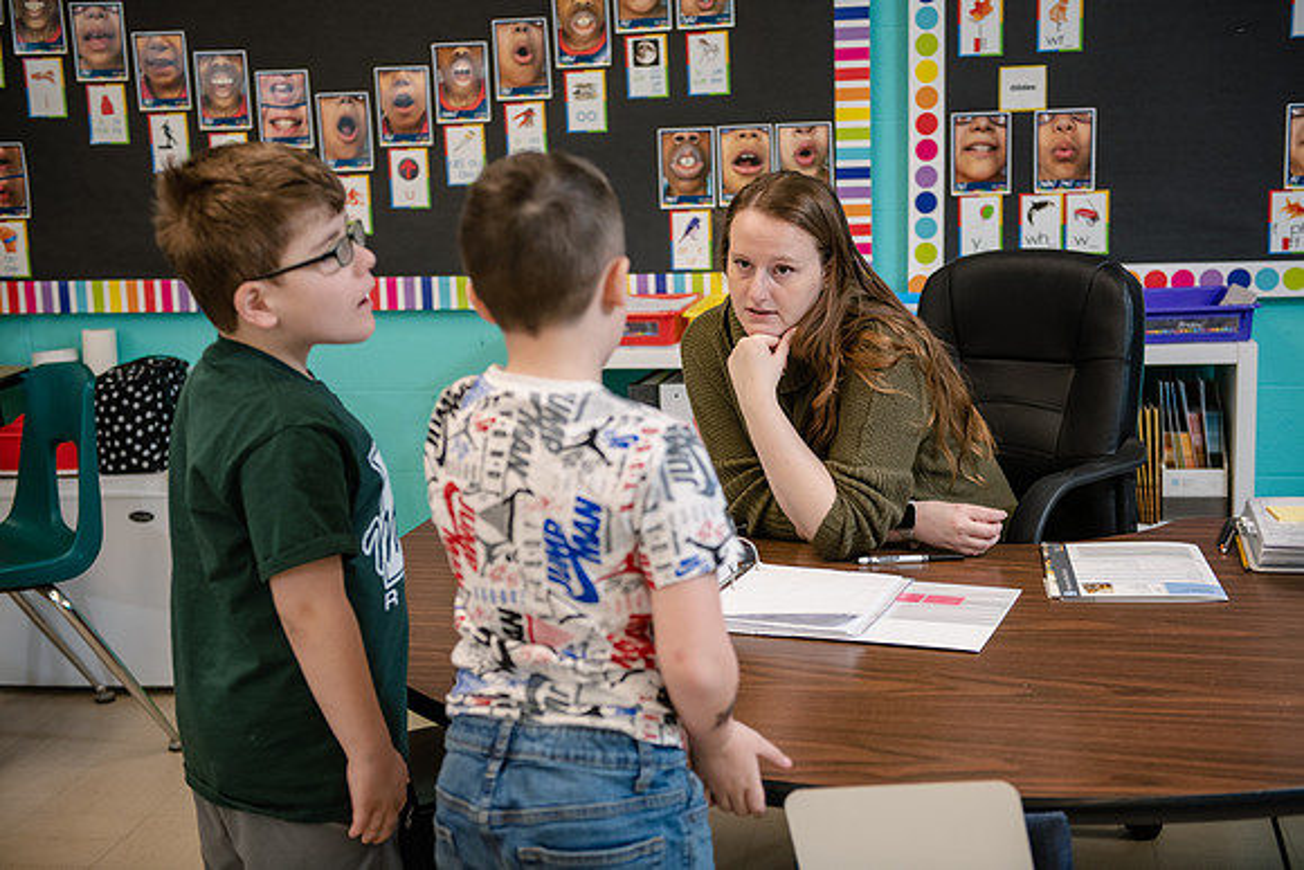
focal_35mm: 50
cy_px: 435
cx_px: 652
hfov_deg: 39.6
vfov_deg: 27.0
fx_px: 1811
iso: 1000
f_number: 3.2
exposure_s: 1/160
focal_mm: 50
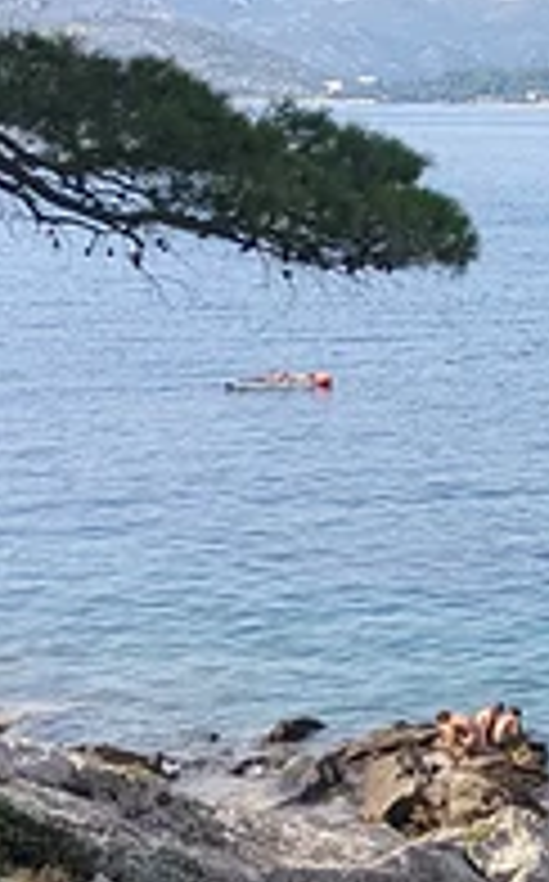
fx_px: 2809
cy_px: 436
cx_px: 1148
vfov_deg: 17.8
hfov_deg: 10.2
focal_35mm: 117
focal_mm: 4.38
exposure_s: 1/2128
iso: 61
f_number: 1.73
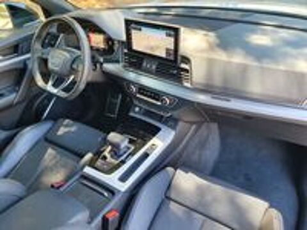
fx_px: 231
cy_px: 115
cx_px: 154
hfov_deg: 67.3
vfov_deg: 53.1
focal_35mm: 26
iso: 125
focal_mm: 4.32
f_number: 2.4
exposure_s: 1/100
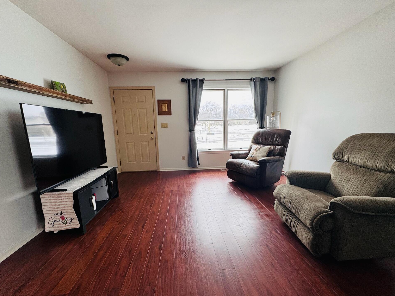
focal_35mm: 15
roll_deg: +0.9
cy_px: 157
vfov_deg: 81.7
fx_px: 171
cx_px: 193
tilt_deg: -11.2
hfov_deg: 98.1
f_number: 2.2
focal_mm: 2.22
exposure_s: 1/99
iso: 100
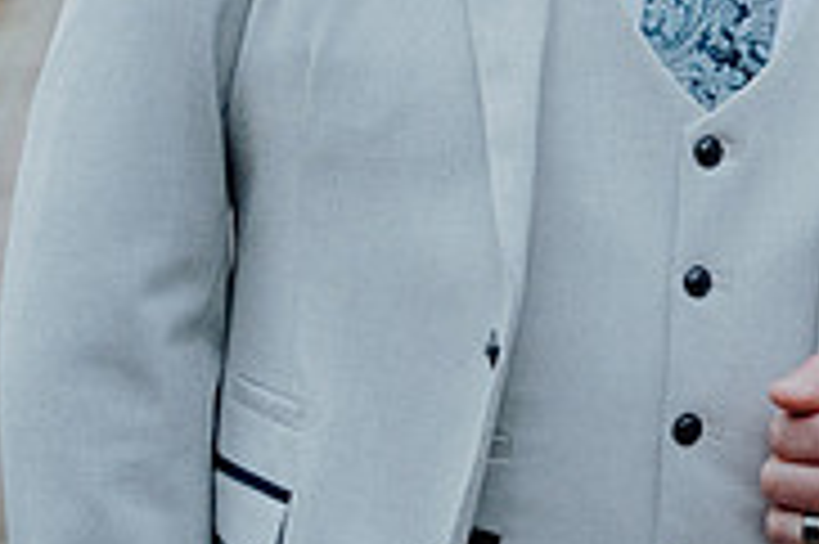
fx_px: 3478
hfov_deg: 12.9
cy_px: -142
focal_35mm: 153
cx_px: 1094
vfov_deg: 8.8
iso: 4000
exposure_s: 1/200
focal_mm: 48
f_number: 3.5
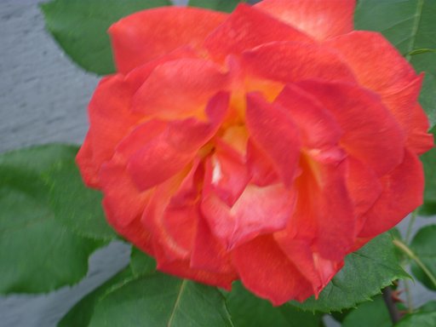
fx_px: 1272
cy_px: 164
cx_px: 218
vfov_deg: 14.6
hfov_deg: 19.4
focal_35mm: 101
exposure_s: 1/13
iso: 100
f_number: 5.6
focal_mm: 17.9
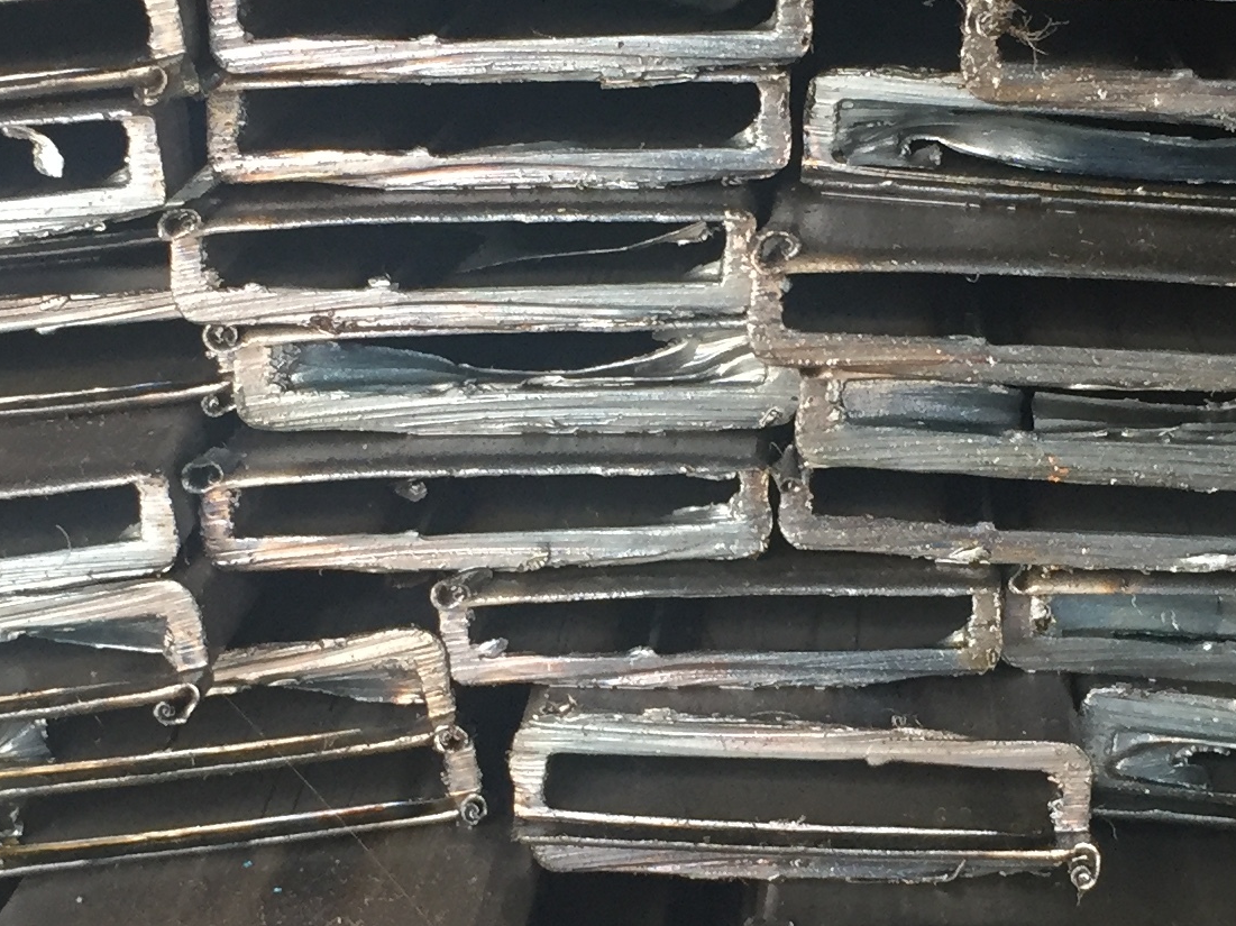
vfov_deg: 17.1
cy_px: 631
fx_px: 3070
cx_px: 695
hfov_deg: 22.8
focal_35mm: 86
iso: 100
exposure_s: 1/33
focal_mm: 4.15
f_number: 2.2
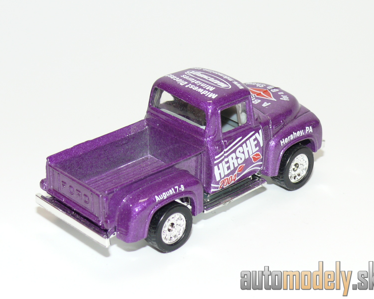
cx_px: 183
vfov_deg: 15.9
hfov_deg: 19.8
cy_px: 150
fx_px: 1074
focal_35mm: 97
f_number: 4
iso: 100
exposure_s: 1/30
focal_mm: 12.8
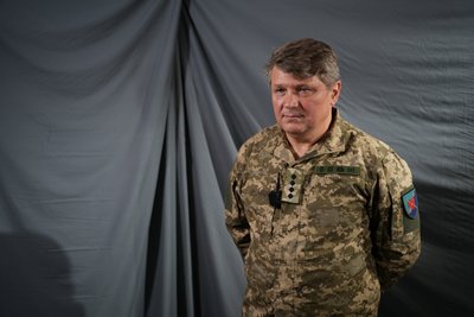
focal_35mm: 30
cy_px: 158
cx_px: 237
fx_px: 395
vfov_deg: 43.6
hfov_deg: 61.9
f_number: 2.8
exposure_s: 1/100
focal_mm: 30
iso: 320
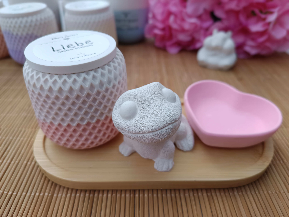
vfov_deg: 56.8
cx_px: 144
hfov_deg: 71.6
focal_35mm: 24
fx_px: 200
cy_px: 108
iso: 52
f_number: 1.7
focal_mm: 5.31
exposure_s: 1/560
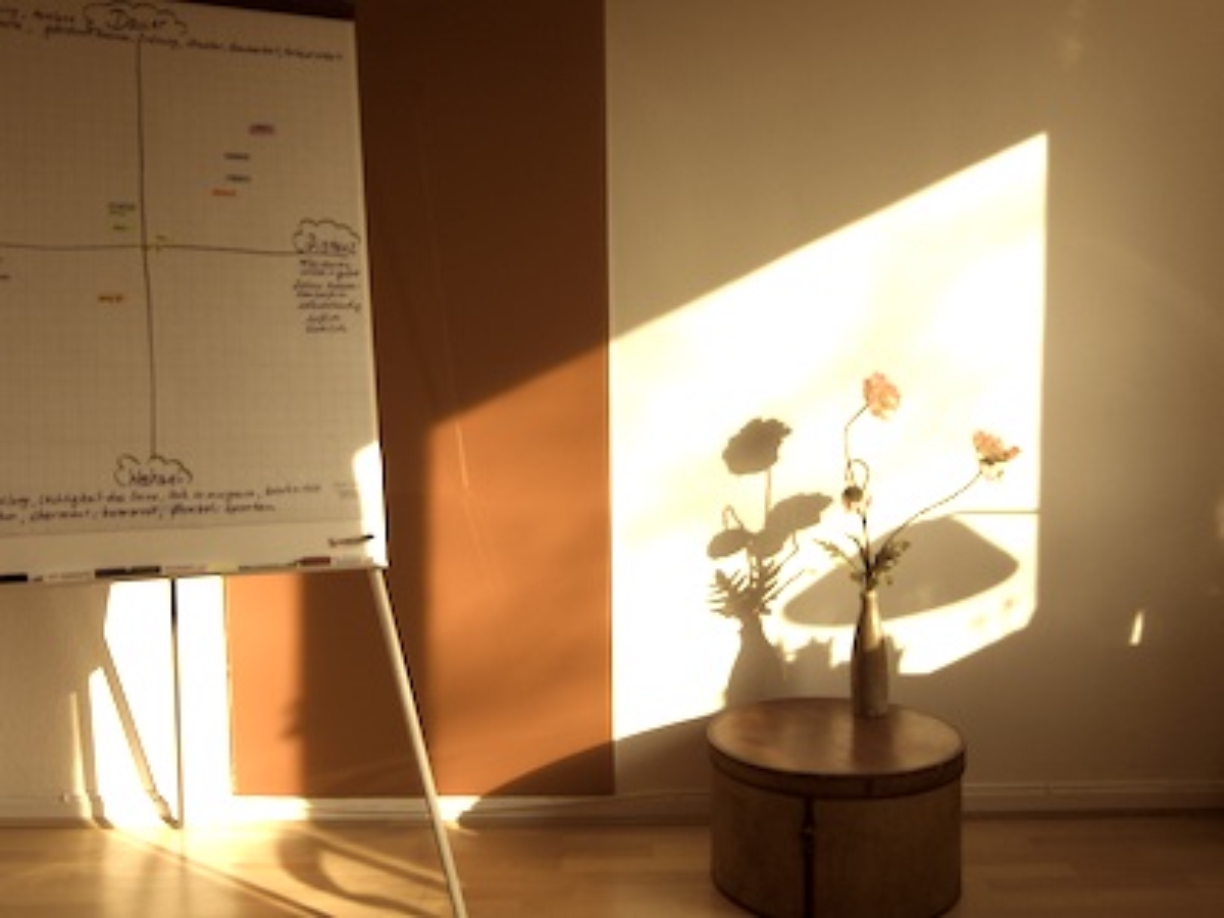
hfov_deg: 55.4
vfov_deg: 42.9
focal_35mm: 33
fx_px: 1167
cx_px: 612
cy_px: 459
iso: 50
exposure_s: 1/200
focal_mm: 5.8
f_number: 2.7
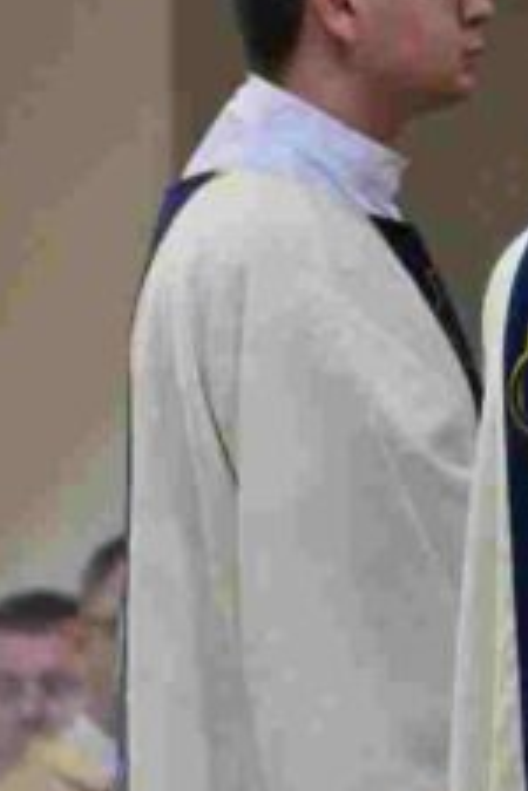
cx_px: 1079
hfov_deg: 2.0
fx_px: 15047
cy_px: 766
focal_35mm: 684
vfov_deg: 3.0
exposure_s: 1/250
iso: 800
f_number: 2.8
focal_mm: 100
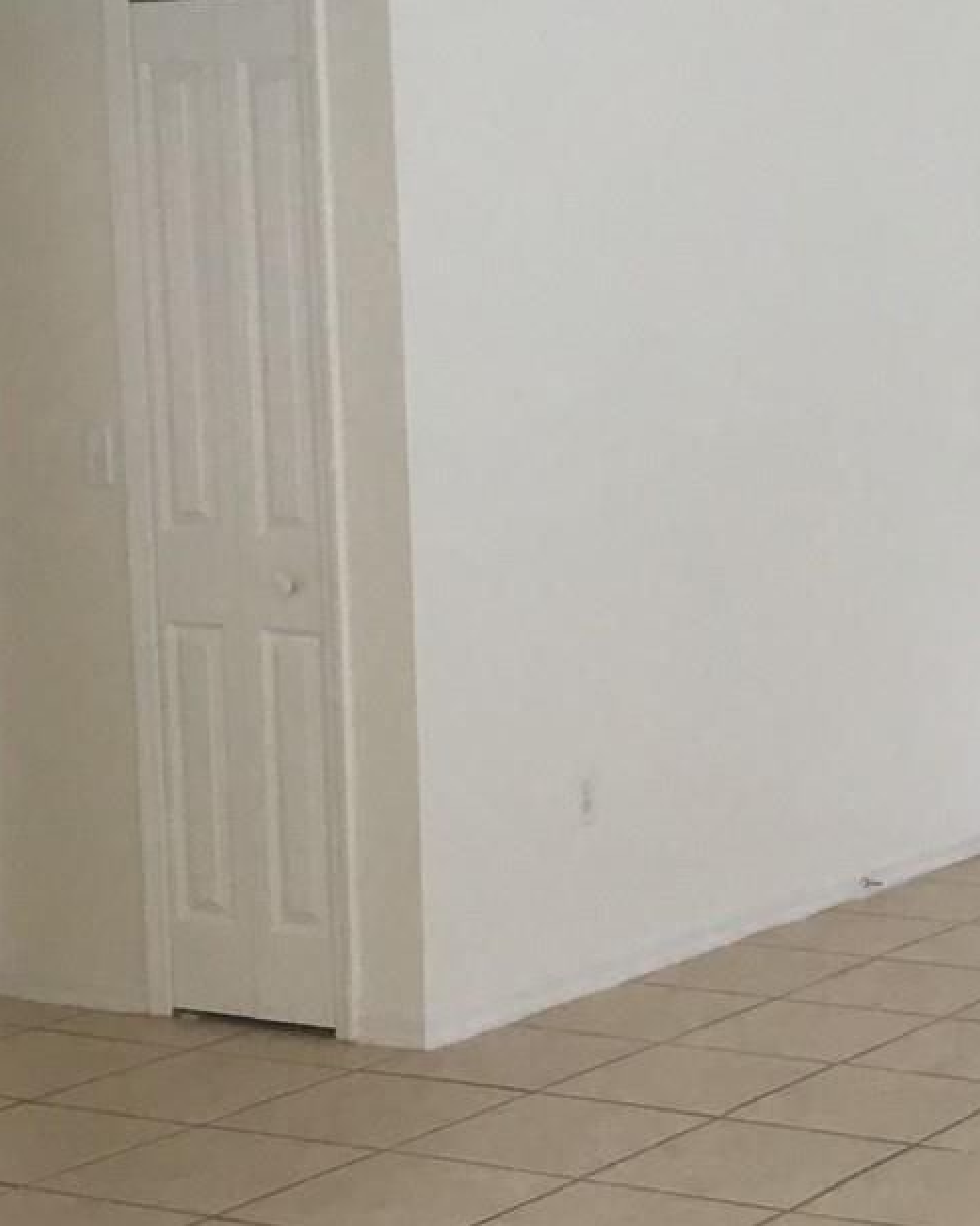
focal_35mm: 80
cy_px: 663
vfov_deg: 23.8
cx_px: 1162
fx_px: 2900
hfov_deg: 18.2
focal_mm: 3.3
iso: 64
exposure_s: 1/30
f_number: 2.4
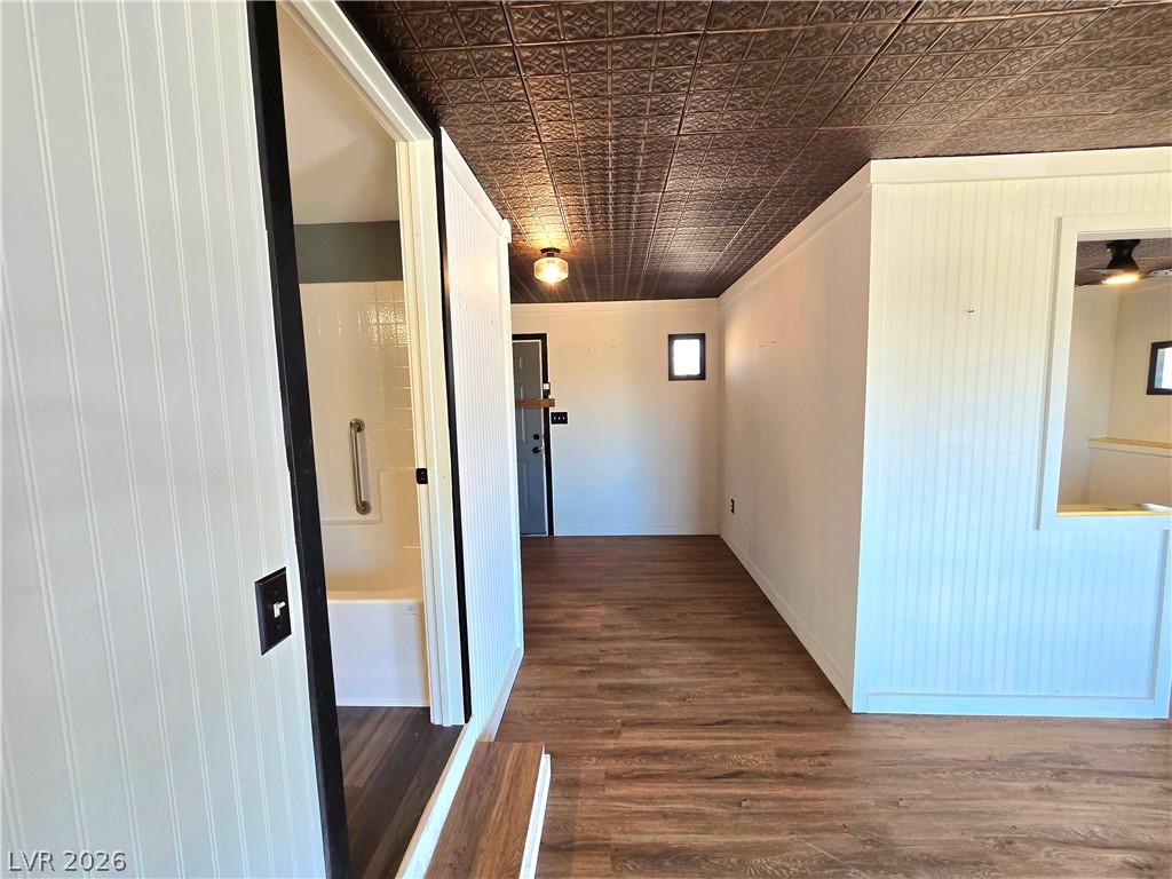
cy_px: 440
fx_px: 440
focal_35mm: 13
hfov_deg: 106.2
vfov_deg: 89.9
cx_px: 586
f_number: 2.2
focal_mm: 2.2
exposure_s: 1/60.2
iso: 125
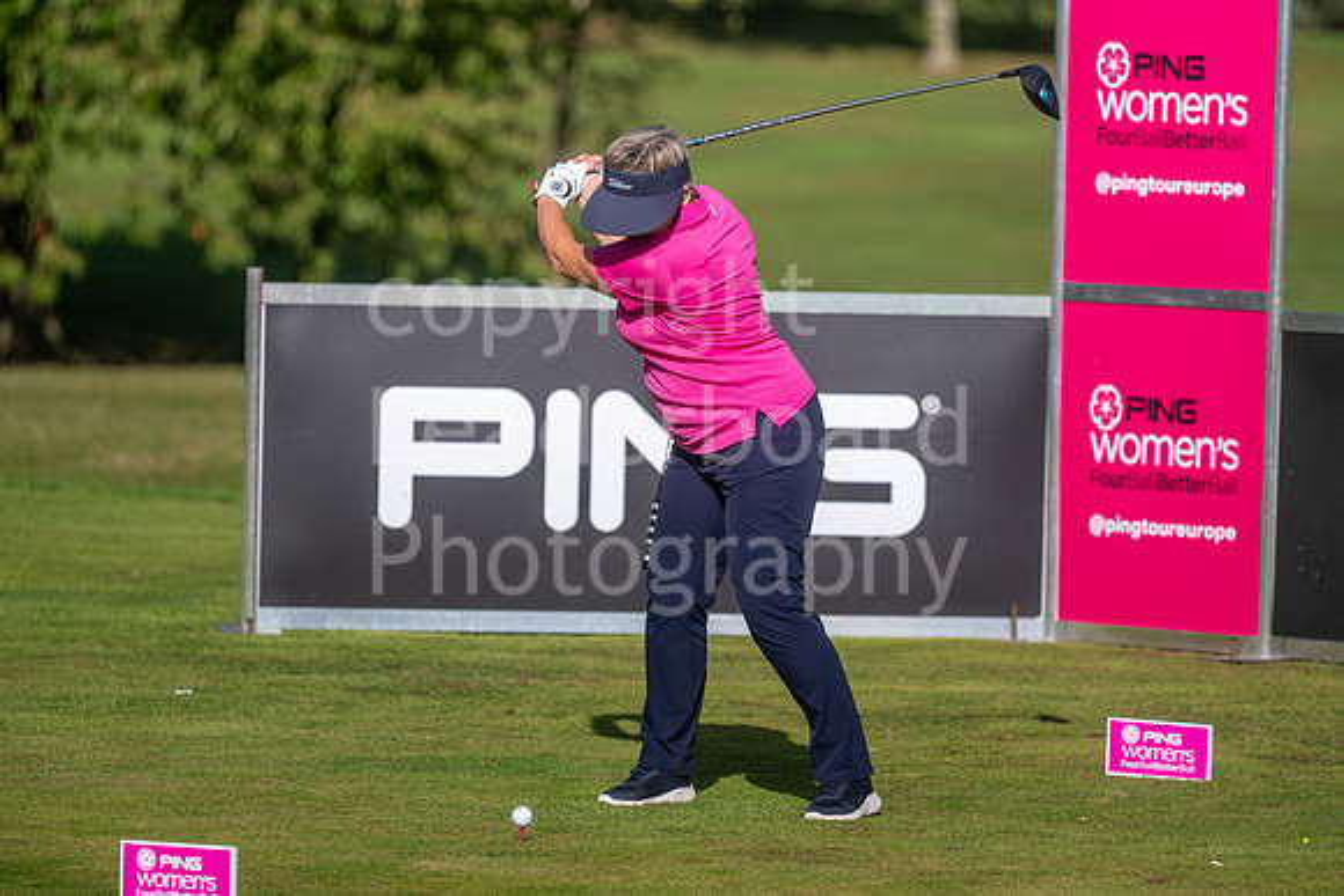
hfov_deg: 6.9
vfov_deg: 4.6
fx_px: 11202
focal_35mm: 300
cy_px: 448
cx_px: 672
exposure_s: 1/6400
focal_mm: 300
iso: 500
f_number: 5
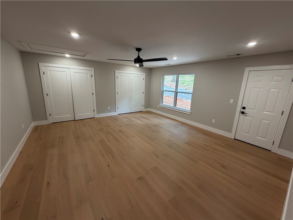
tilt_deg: -12.1
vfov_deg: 85.7
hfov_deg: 102.1
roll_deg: -1.8
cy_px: 110
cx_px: 146
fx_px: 119
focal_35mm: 14
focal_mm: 2.22
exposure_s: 1/60
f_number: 2.2
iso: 160
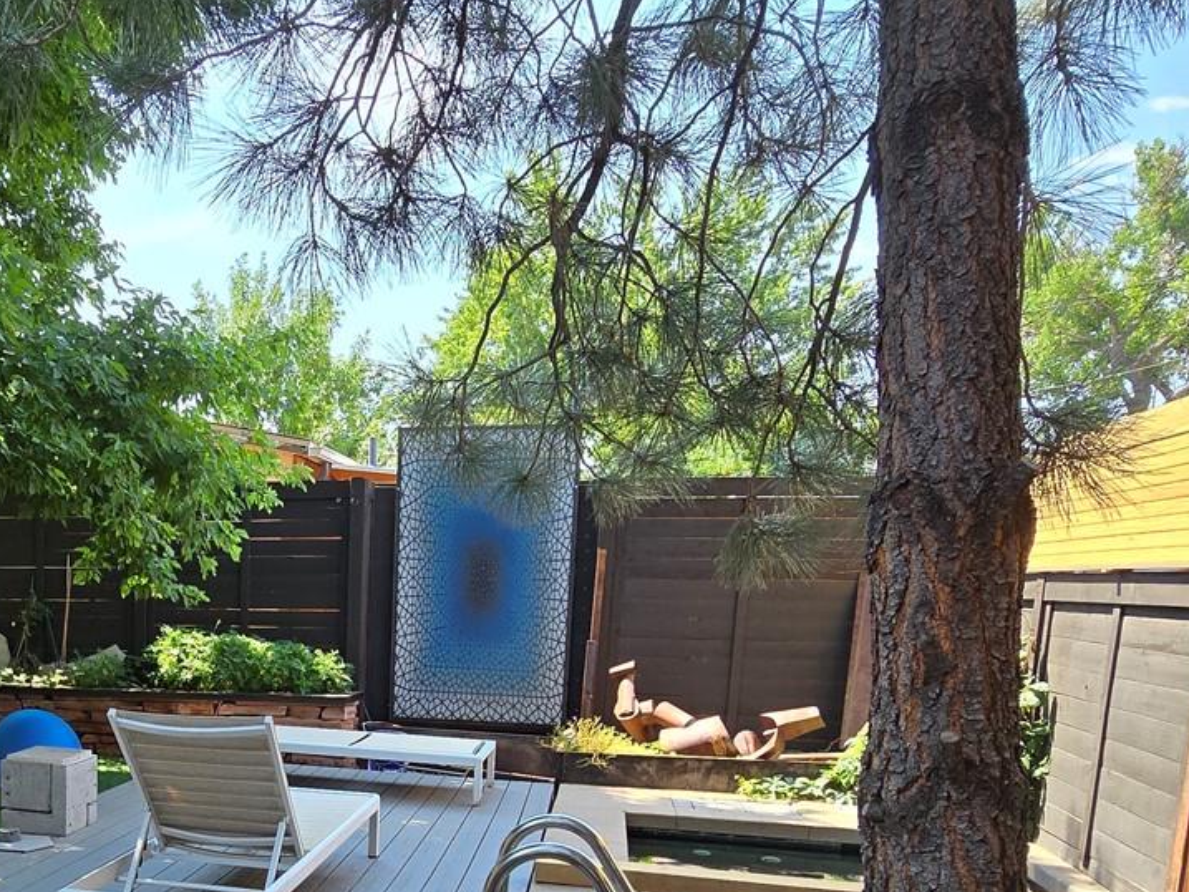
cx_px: 300
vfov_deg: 44.6
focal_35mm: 29
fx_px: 996
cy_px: 773
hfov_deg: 58.5
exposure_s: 1/516
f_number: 2.2
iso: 50
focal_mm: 2.2
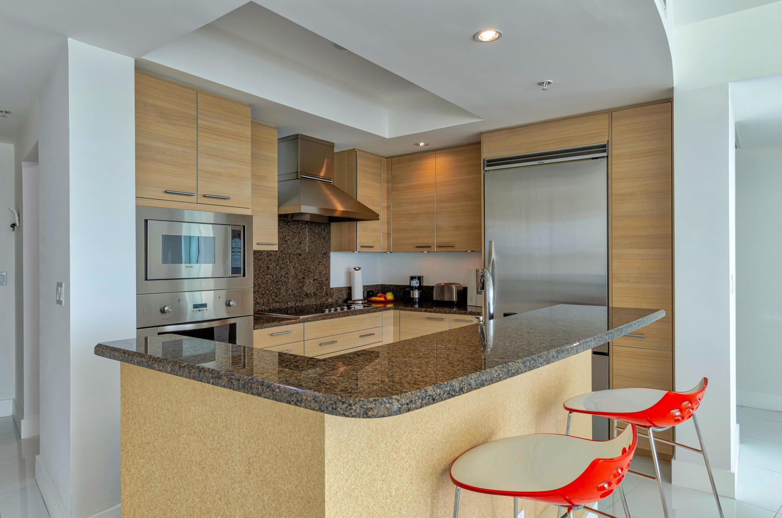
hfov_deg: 81.3
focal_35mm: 21
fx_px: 455
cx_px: 391
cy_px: 259
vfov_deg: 59.3
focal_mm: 14
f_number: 10
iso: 100
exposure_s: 1/80
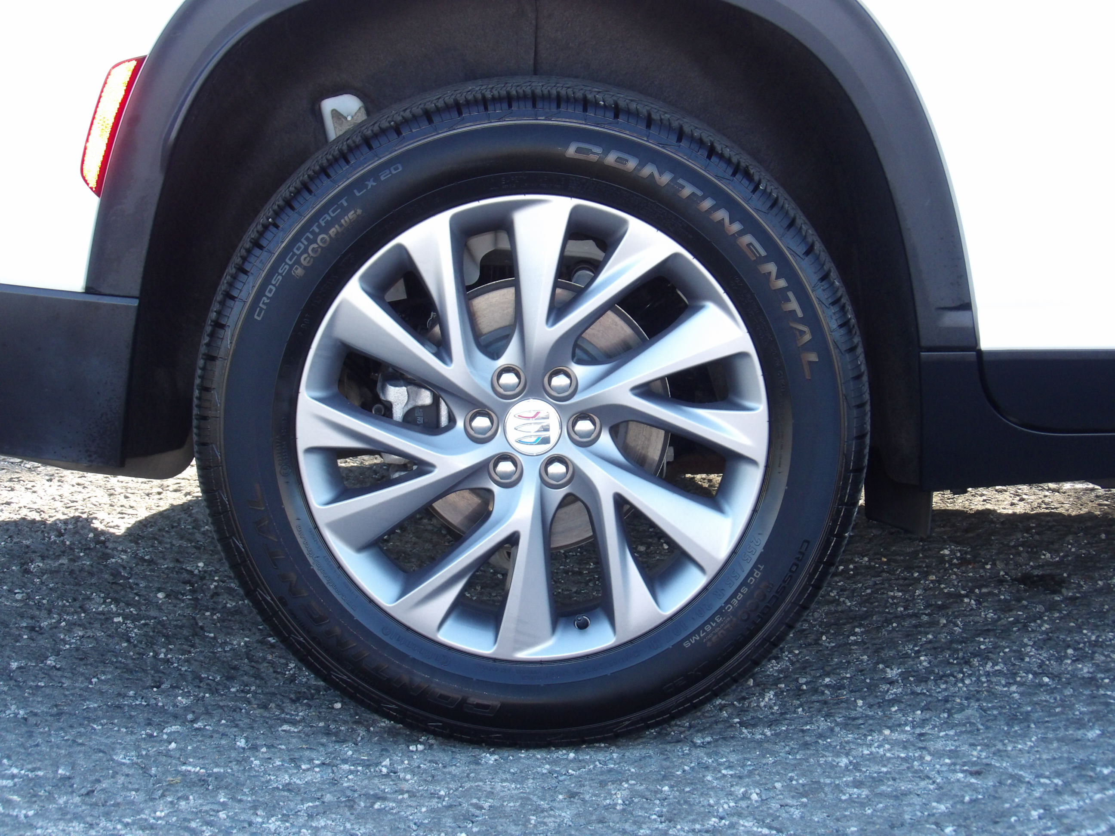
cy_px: 418
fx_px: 5444
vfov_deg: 8.8
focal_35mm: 169
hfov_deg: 11.7
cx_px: 558
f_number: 4.4
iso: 200
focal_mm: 30.2
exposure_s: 1/79
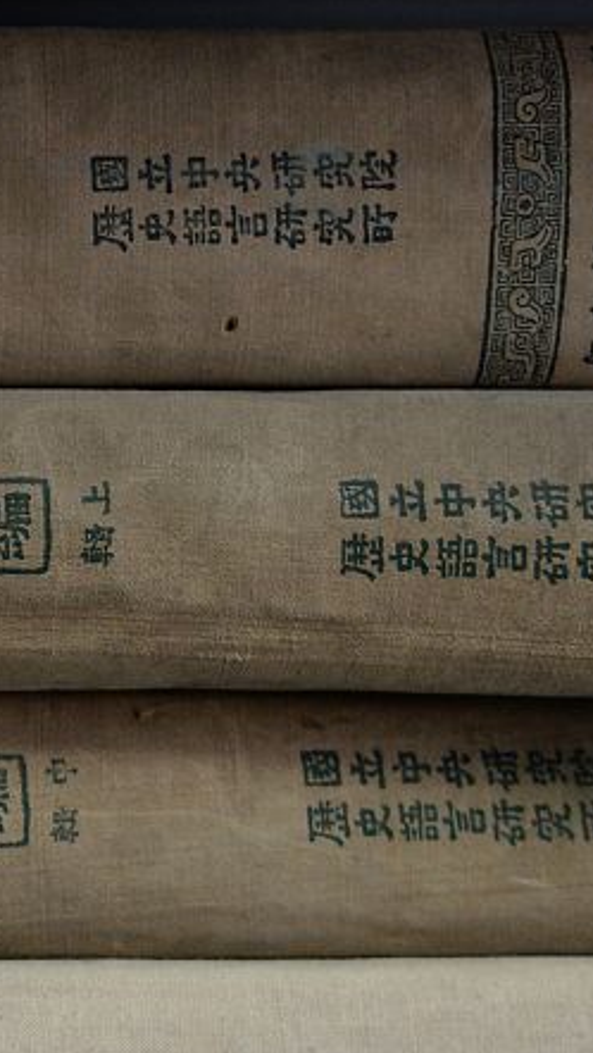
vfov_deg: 23.4
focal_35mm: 91
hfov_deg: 12.5
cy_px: 578
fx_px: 2541
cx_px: -341
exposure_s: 1/160
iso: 2000
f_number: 2.8
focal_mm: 32
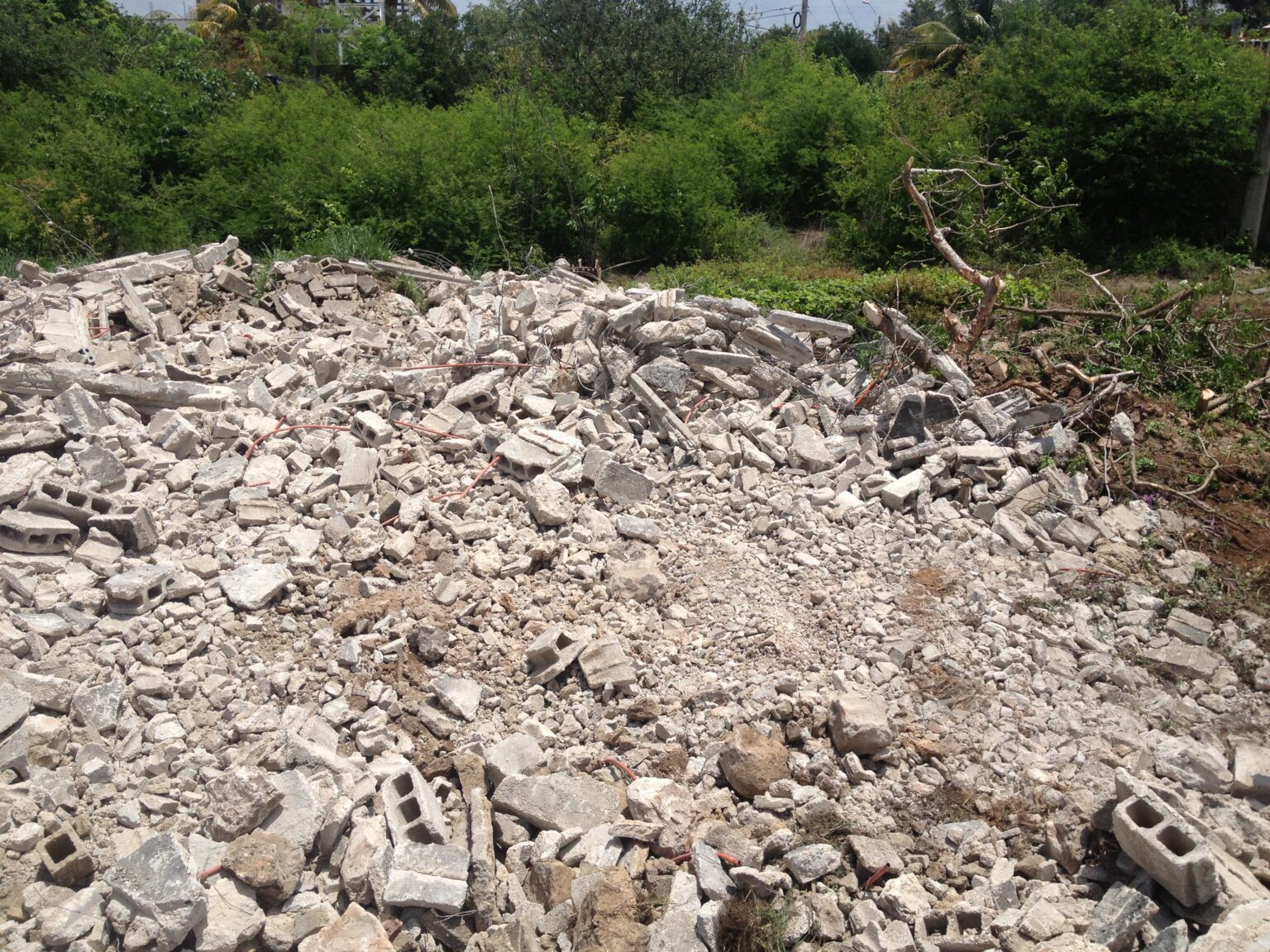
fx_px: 1284
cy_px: 476
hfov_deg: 52.6
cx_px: 635
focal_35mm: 35
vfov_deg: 40.7
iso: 50
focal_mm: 4.28
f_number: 2.4
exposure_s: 1/3067
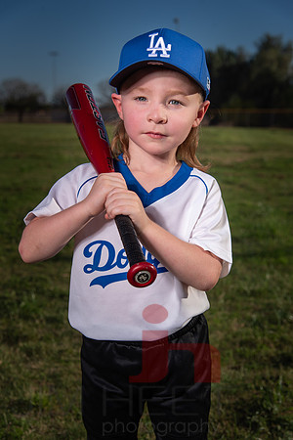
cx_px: 146
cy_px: 220
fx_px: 671
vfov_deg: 36.2
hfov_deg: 24.6
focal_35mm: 55
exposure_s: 1/1250
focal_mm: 55
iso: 100
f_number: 5.6
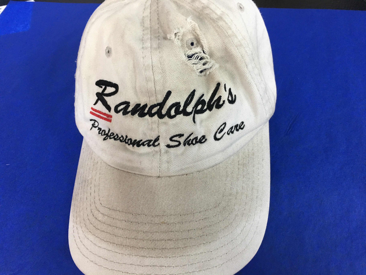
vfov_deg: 48.2
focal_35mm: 29
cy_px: 138
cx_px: 183
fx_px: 307
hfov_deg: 61.7
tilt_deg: -52.3
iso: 50
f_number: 2.2
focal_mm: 4.15
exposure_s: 1/15
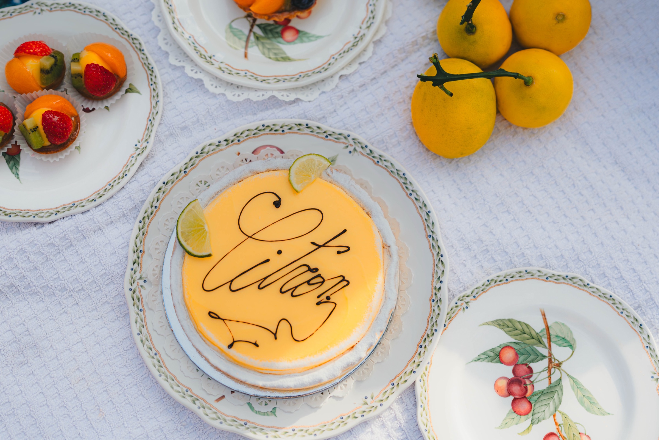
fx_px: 787
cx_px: 330
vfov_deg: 31.2
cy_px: 220
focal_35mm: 43
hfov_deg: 45.4
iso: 100
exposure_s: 1/2500
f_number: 2
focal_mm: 43
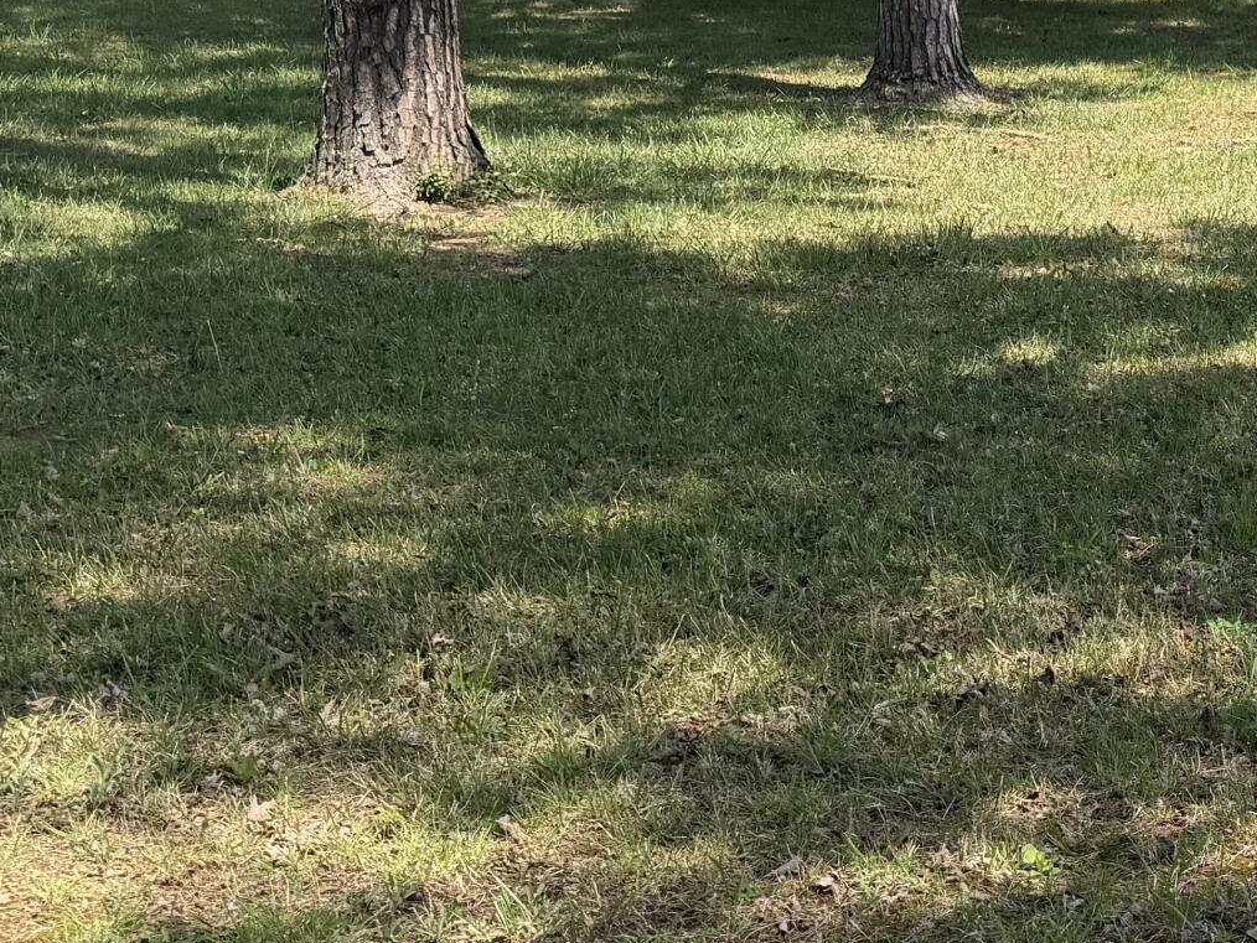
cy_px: 240
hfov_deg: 24.8
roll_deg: +4.3
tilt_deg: -4.2
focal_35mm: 71
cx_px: 1501
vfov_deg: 20.6
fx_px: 2579
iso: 80
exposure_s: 1/1949
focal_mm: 6.76
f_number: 1.78
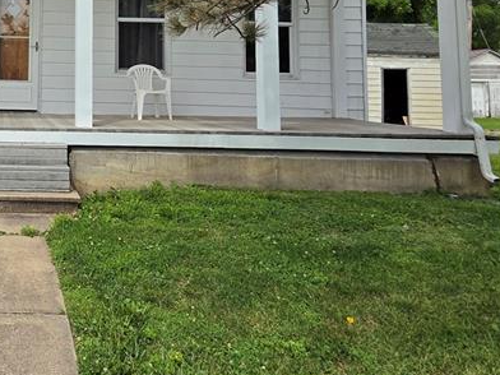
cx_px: 14
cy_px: 47
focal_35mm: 34
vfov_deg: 39.2
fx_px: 491
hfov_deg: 46.3
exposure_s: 1/1819
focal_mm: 2.2
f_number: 2.2
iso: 50
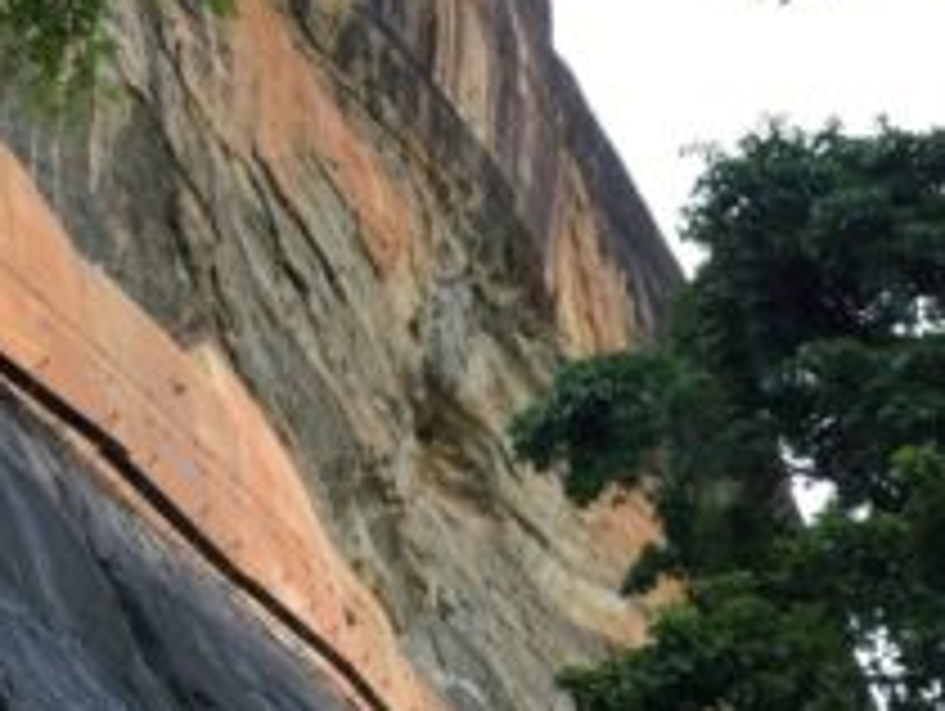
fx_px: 1695
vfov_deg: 23.6
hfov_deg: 31.0
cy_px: 486
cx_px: 342
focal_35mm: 62
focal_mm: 4.15
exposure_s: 1/143
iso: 25
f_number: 2.2
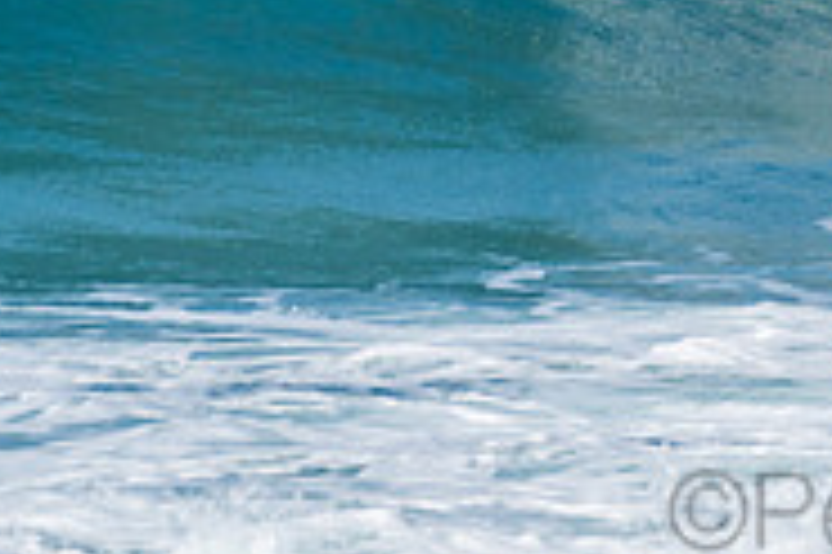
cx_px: 1016
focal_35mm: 1568
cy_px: -236
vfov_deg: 0.9
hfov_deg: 1.3
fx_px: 36205
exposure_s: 1/2000
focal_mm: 500
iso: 160
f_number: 5.6
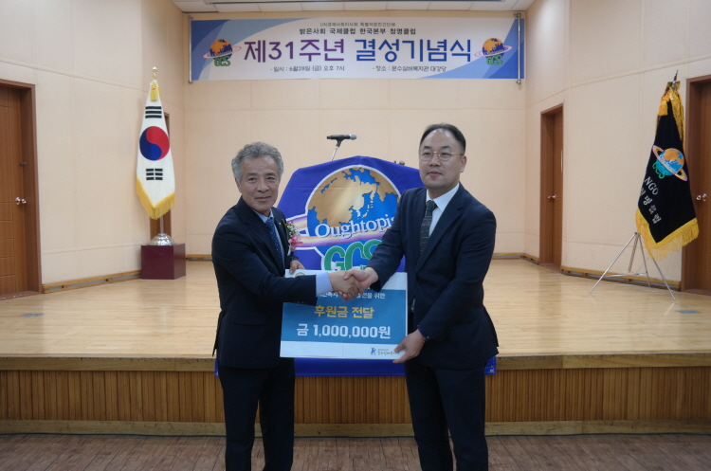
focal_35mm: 30
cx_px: 356
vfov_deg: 43.4
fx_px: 591
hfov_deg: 62.0
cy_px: 236
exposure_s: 1/40
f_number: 3.5
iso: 400
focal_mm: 20
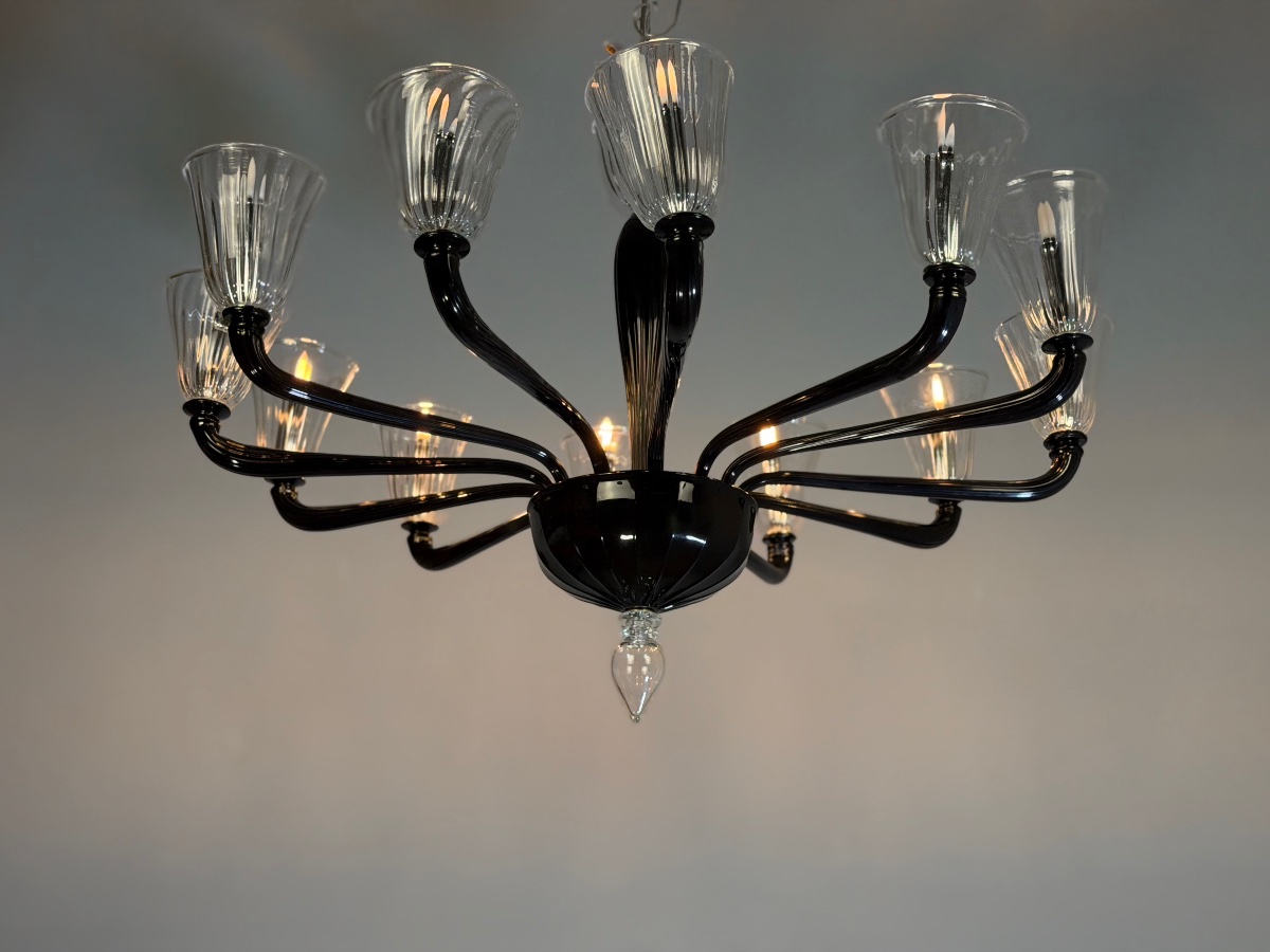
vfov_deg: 30.3
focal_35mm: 48
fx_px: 1761
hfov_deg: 39.7
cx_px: 635
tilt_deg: +20.0
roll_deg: -0.3
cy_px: 476
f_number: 1.78
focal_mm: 6.76
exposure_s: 1/100
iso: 125
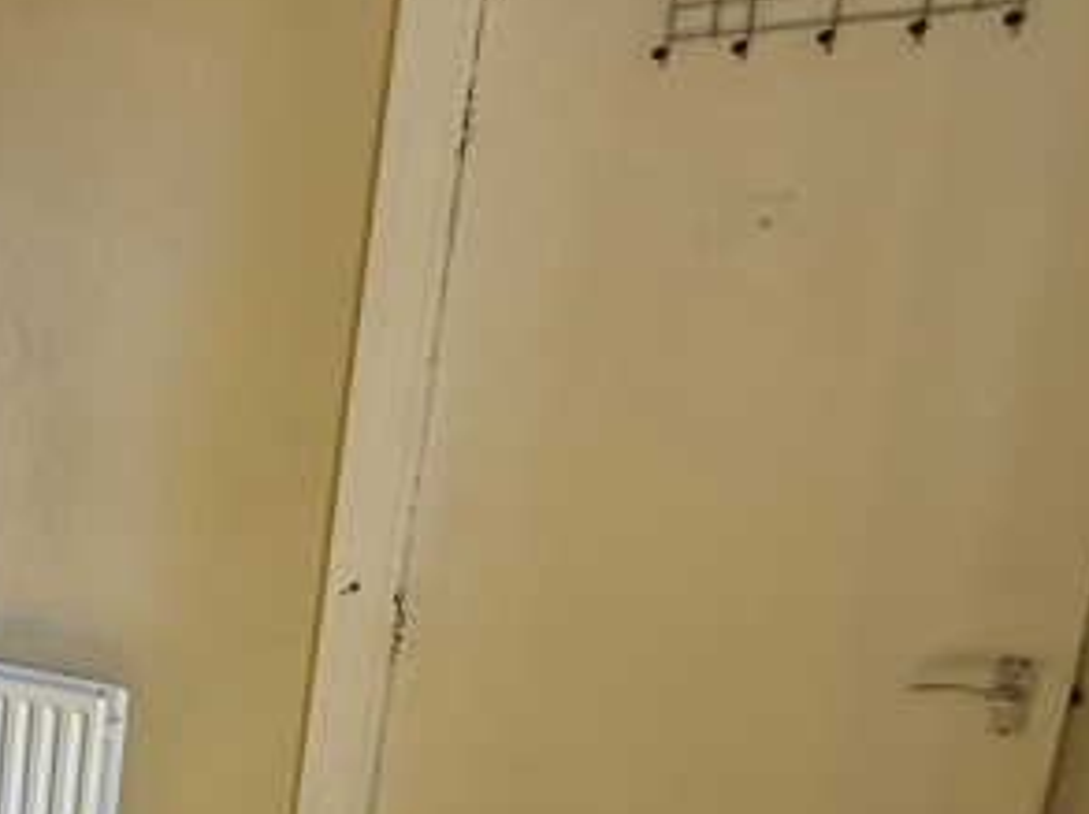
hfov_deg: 28.4
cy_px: 624
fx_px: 1540
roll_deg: -1.8
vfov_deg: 29.1
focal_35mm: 49
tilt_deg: -10.2
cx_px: -472
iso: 320
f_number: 2.2
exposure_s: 1/99
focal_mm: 2.22
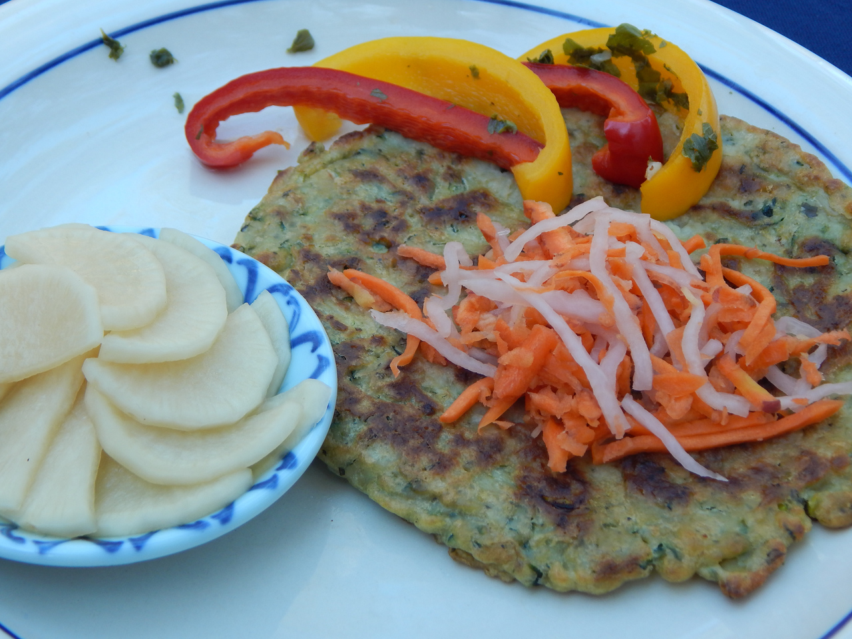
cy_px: 320
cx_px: 426
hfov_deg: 31.7
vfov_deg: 24.0
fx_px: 1501
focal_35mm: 61
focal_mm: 10.9
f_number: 4
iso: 125
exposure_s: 1/100
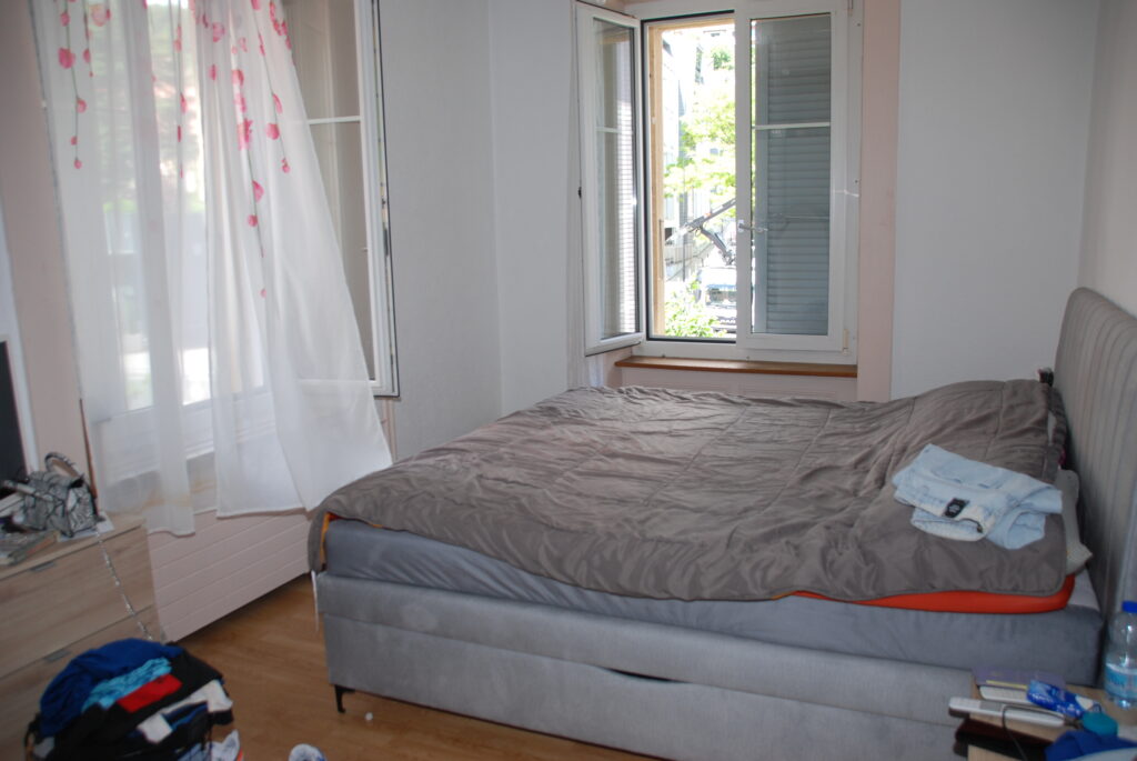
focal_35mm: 27
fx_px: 854
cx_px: 568
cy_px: 380
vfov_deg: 48.0
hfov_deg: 67.3
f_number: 4.5
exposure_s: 1/80
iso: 200
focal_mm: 18
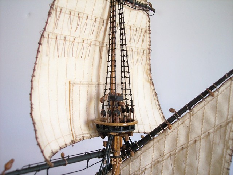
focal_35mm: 39
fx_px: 263
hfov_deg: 47.9
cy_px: 88
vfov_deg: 36.8
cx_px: 116
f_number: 3.4
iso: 100
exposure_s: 1/45
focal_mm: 8
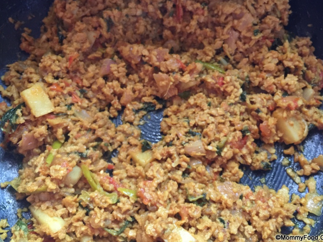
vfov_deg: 42.9
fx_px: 308
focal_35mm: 33
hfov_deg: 55.4
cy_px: 111
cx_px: 159
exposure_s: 1/17
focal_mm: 4.15
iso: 125
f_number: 2.2
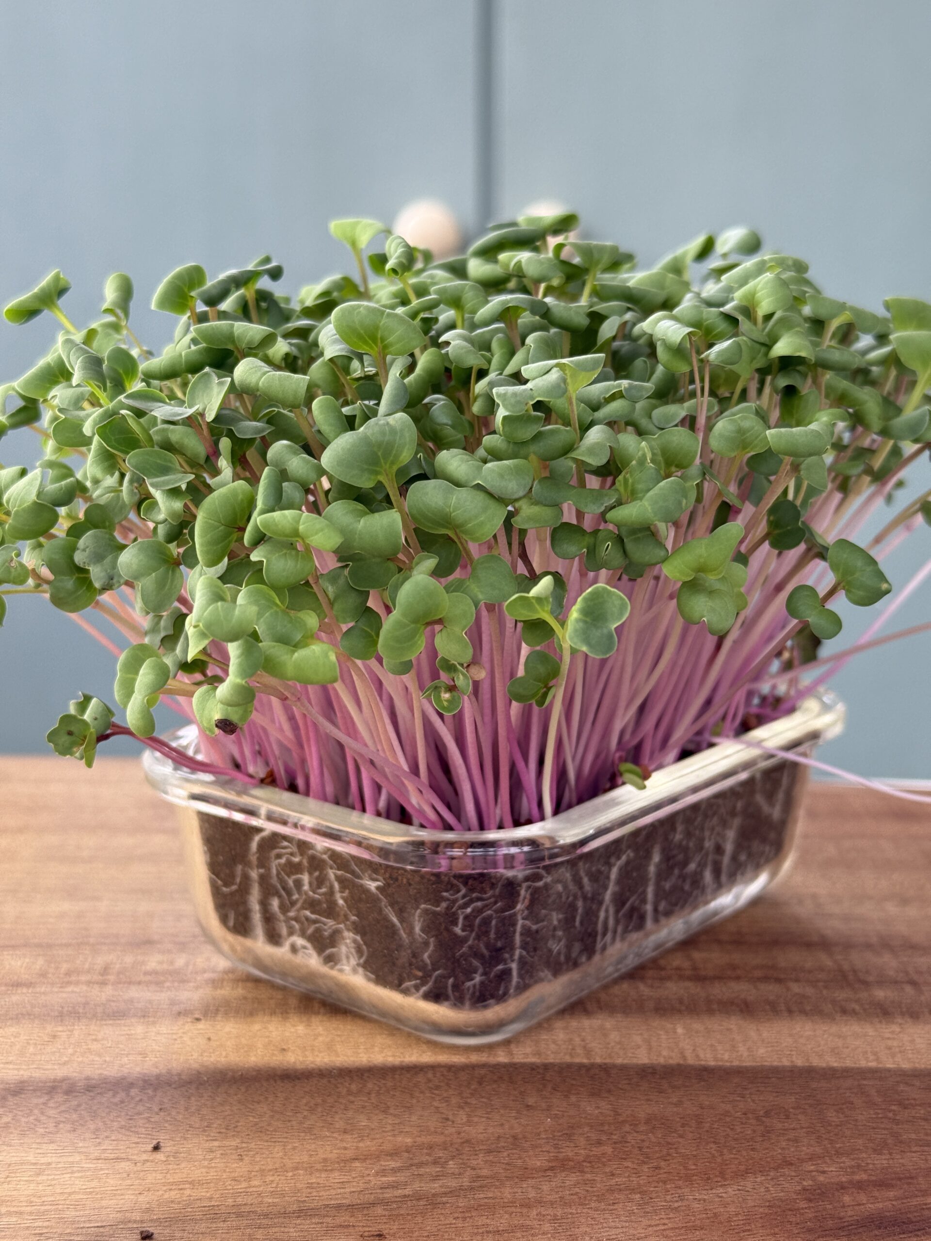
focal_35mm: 48
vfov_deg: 39.7
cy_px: 620
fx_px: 1721
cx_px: 466
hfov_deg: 30.3
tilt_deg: -12.3
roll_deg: -0.3
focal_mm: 6.76
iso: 64
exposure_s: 1/162
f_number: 1.78
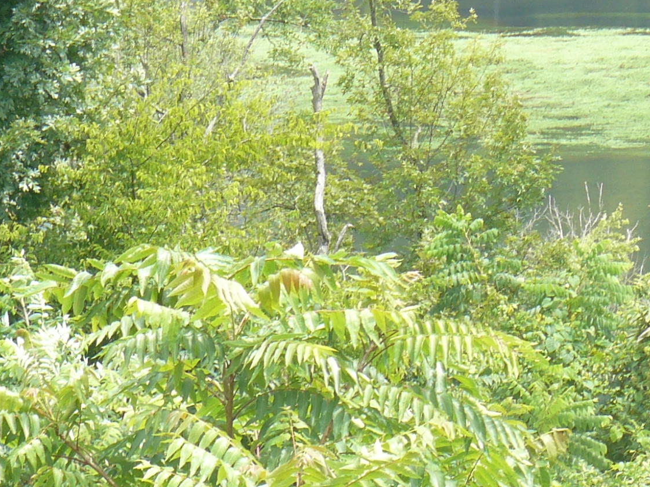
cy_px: 43
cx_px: 229
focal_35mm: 459
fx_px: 8617
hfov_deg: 4.3
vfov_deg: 3.2
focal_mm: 28.6
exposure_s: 1/160
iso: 100
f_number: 4
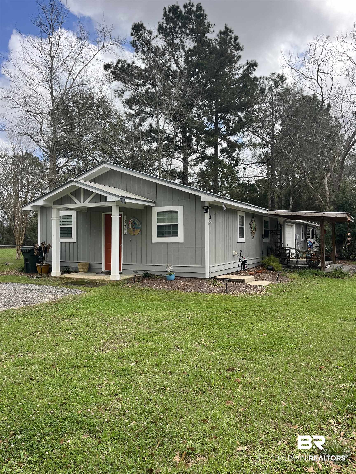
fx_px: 357
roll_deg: -0.5
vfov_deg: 67.3
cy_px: 237
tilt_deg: +0.0
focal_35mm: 26
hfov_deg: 53.1
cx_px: 178
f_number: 1.6
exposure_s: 1/1672
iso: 50
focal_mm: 5.1
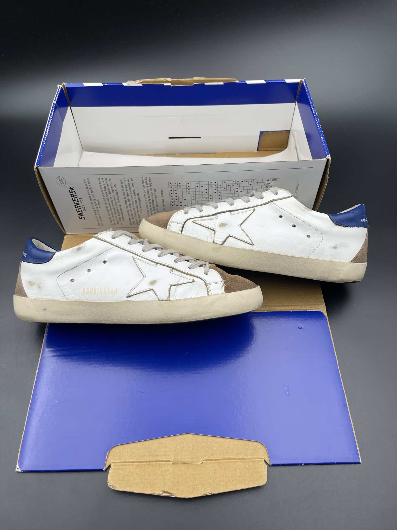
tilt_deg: -58.1
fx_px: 398
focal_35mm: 26
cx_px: 198
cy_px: 265
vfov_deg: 67.3
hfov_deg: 53.1
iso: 32
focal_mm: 5.1
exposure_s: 1/561
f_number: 1.6
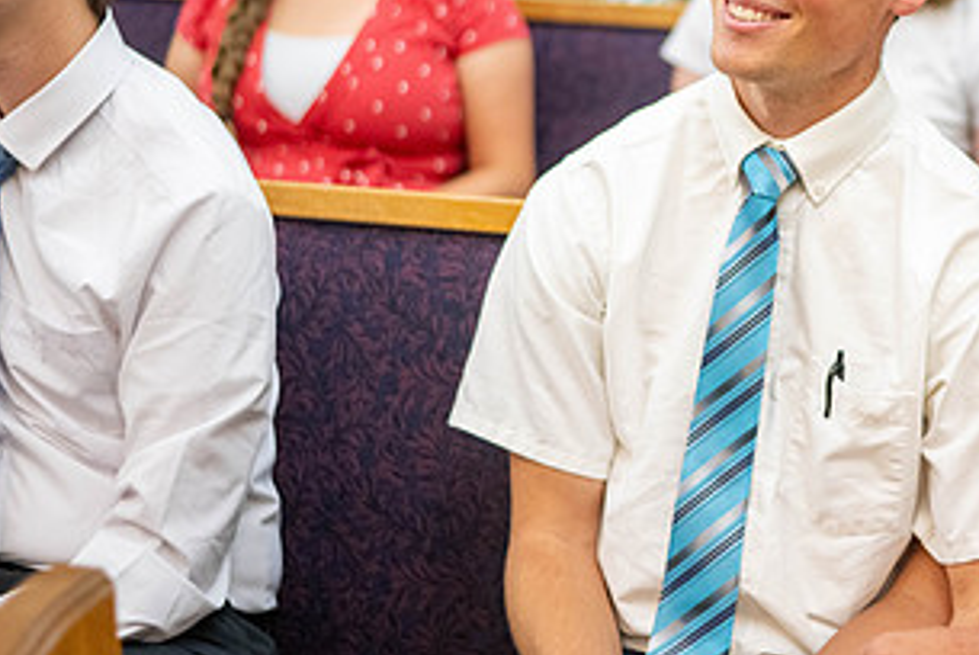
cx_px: 793
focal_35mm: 95
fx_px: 2586
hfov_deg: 21.2
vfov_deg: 14.4
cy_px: 175
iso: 1600
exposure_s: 1/400
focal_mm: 50
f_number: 1.8
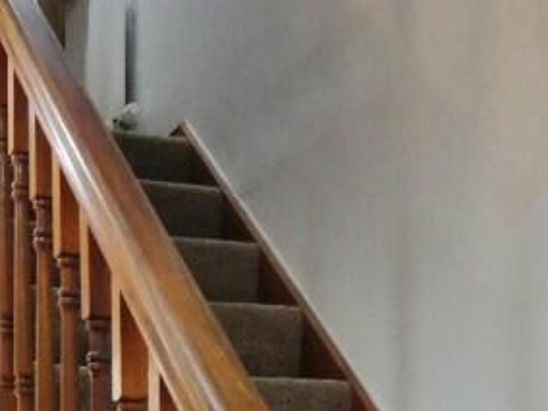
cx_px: 199
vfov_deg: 18.1
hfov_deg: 26.9
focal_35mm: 72
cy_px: 629
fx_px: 1140
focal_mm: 3.6
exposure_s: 1/60
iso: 320
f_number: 2.8
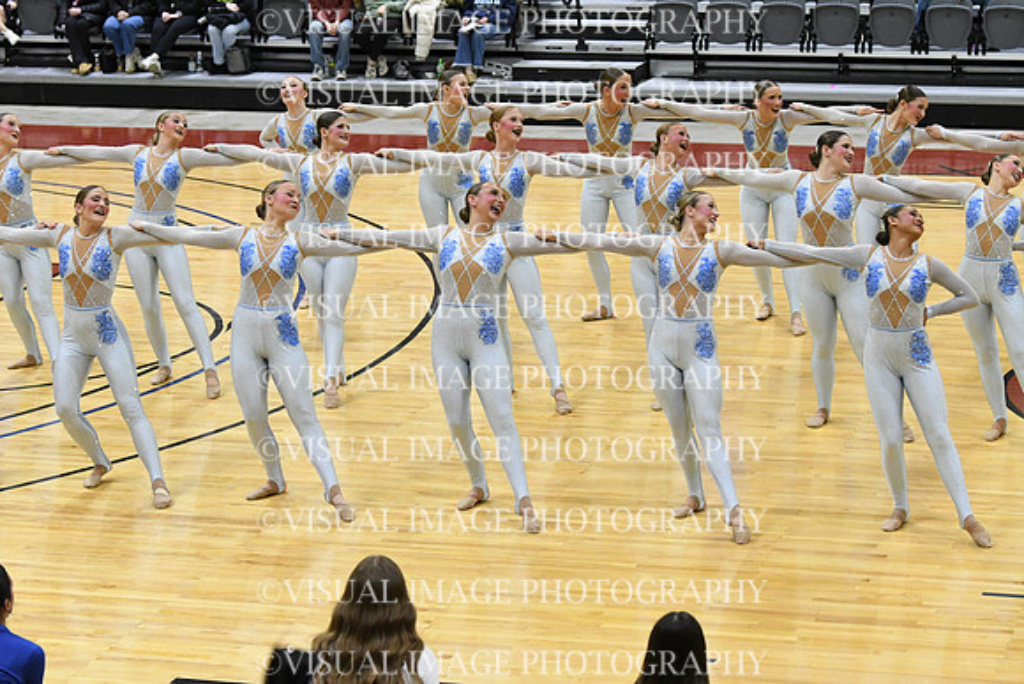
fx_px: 2987
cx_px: 512
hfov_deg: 19.5
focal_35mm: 105
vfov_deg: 13.0
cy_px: 342
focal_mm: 70
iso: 5000
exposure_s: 1/400
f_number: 4
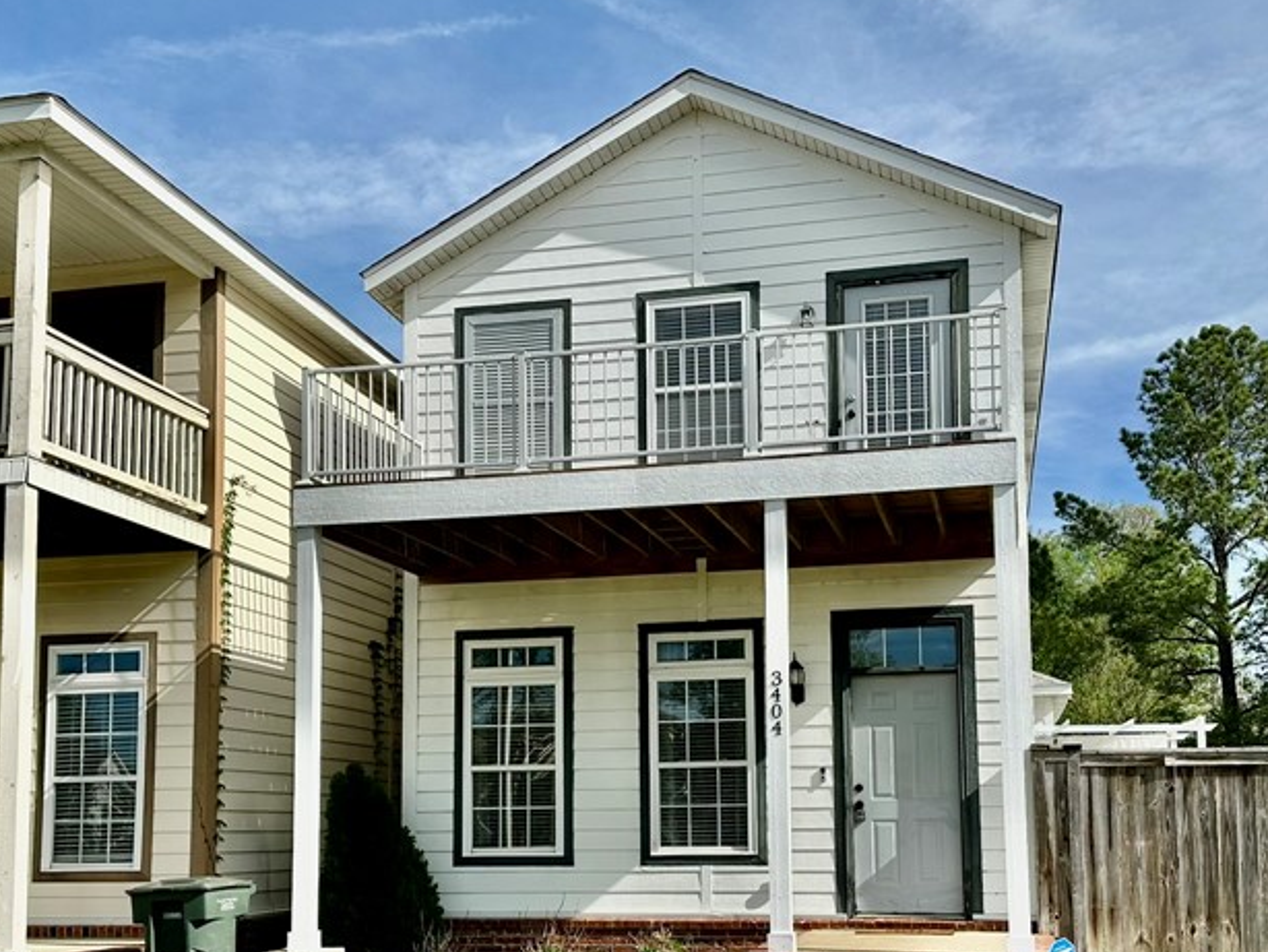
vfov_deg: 35.4
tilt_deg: +5.8
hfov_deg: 46.8
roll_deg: -0.3
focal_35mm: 40
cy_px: 684
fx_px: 1466
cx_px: 648
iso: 80
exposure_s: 1/4762
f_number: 1.78
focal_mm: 6.86
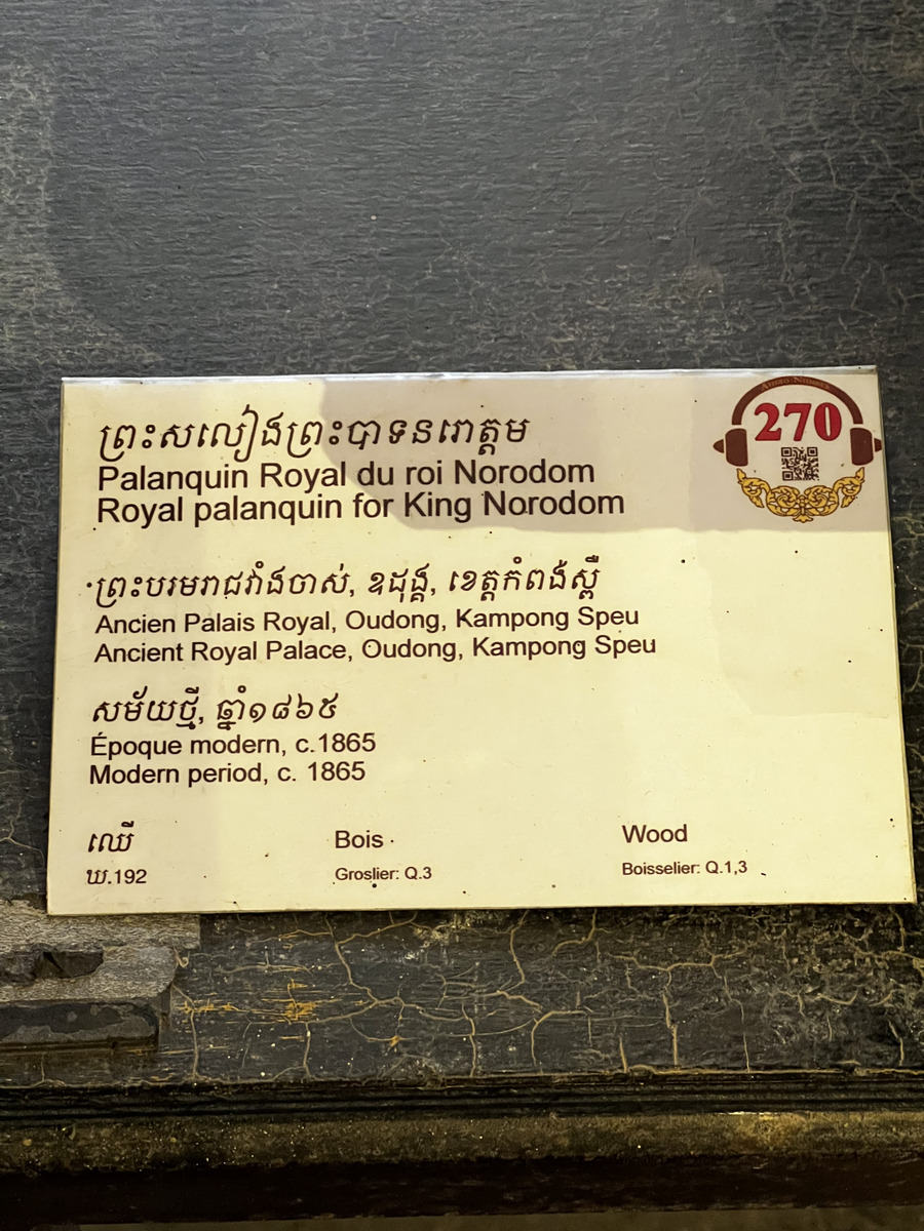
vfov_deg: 25.3
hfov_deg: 19.1
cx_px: 462
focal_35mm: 77
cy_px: 616
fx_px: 2740
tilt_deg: -57.0
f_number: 2.8
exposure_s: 1/41
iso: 800
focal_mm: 9
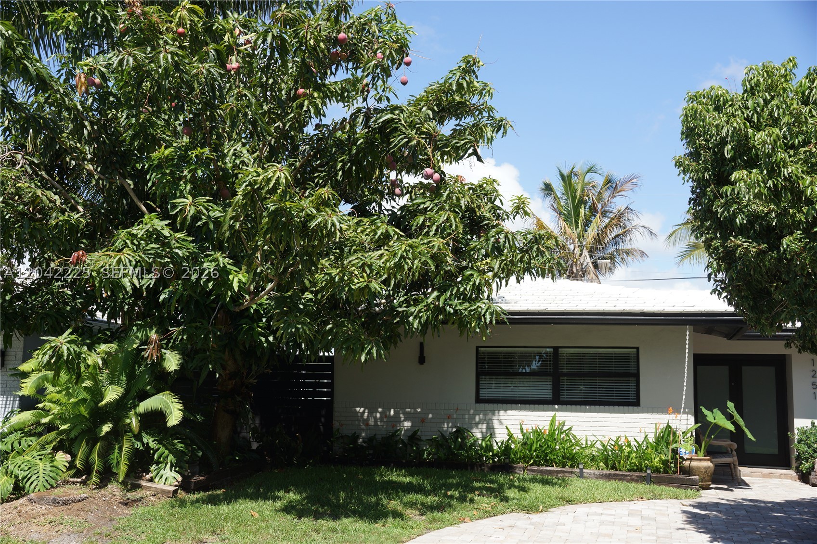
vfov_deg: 31.9
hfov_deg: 46.4
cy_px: 272
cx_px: 408
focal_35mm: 42
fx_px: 953
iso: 100
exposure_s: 1/400
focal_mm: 28
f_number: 6.3
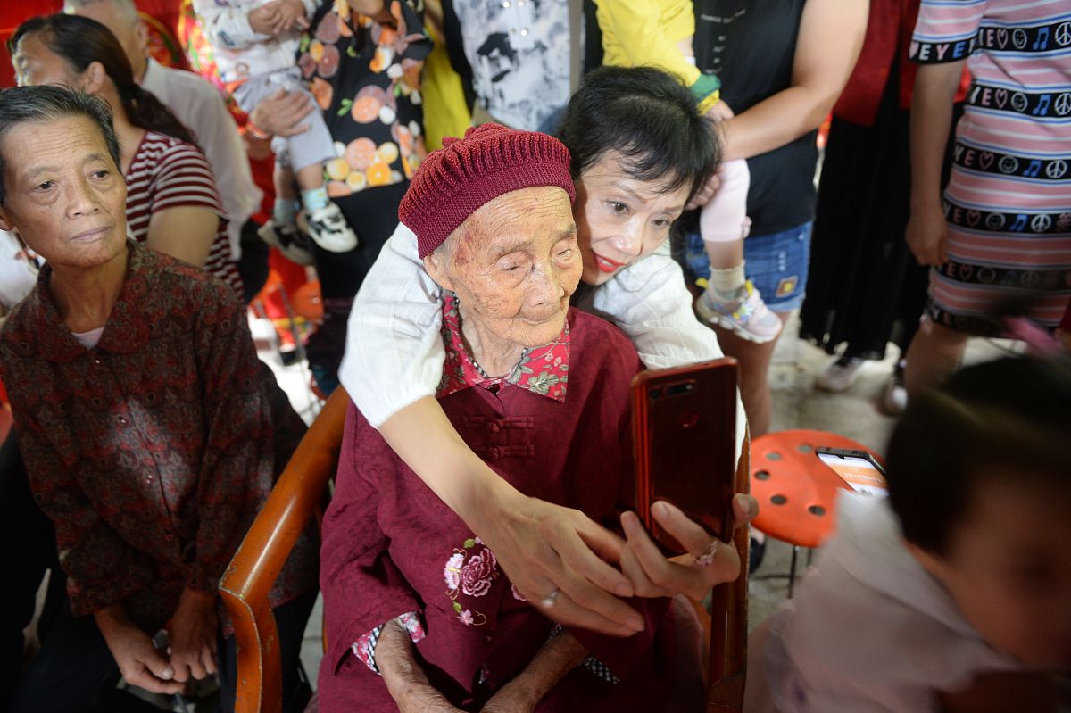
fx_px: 714
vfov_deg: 53.1
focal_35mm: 24
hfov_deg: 73.8
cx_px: 536
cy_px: 356
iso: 2000
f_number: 3.2
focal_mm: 24
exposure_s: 1/15
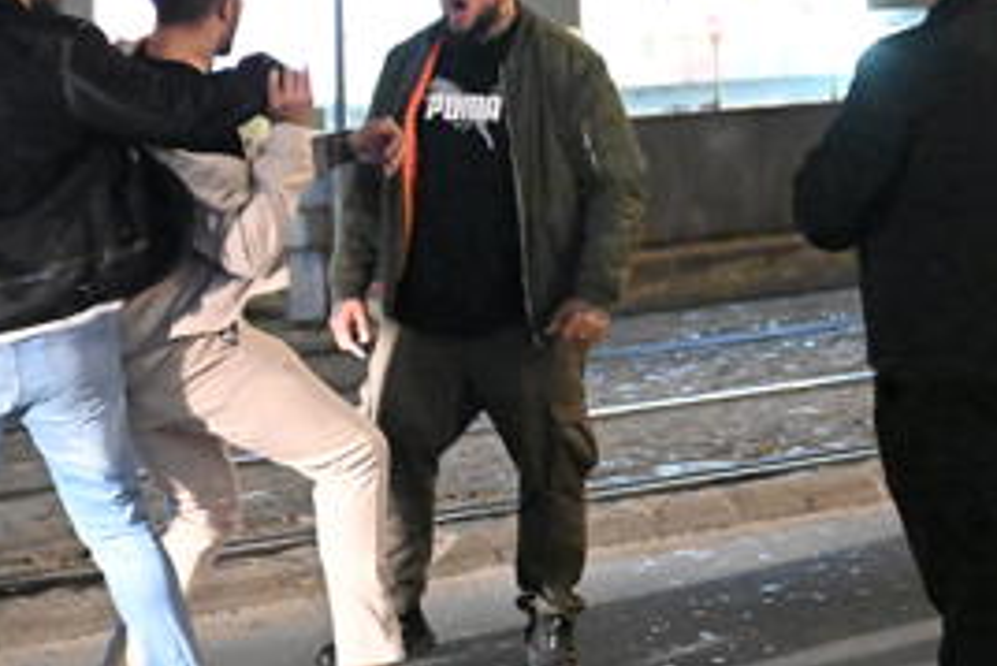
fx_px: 4987
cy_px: 335
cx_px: 435
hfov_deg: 11.4
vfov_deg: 7.6
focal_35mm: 180
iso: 25600
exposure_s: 1/400
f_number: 2.8
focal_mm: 70
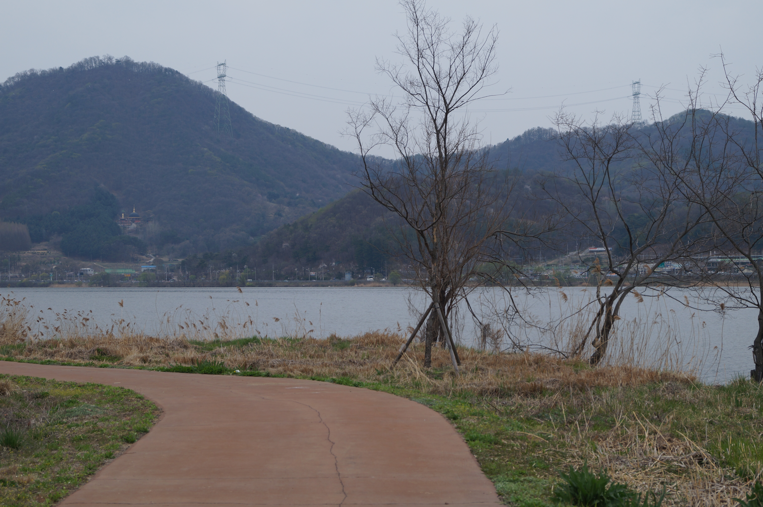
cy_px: 254
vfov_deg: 16.5
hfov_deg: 24.6
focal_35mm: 82
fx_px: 1747
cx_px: 382
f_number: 6.3
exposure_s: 1/125
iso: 100
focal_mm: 55
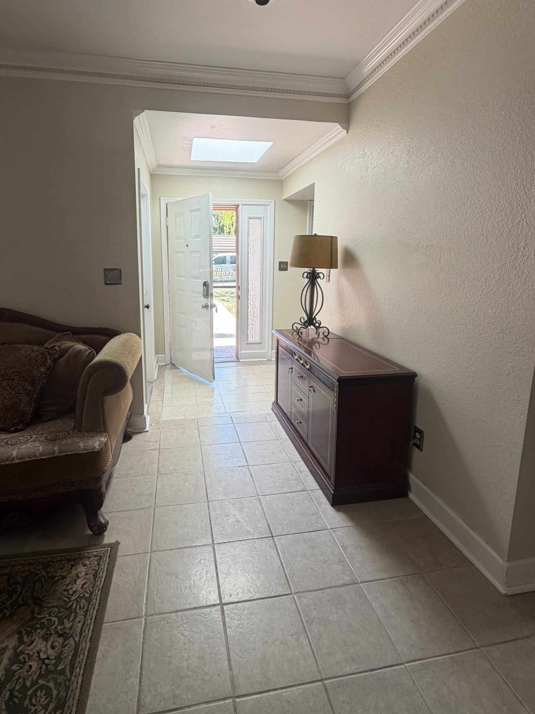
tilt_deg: -8.9
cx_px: 232
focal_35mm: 17
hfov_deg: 74.4
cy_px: 312
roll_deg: -0.2
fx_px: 350
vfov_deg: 90.6
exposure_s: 1/121
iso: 80
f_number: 2.2
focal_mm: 2.22
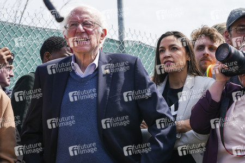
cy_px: 82
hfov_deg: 20.4
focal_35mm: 100
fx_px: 681
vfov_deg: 13.7
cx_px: 122
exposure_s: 1/500
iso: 200
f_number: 9
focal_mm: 100
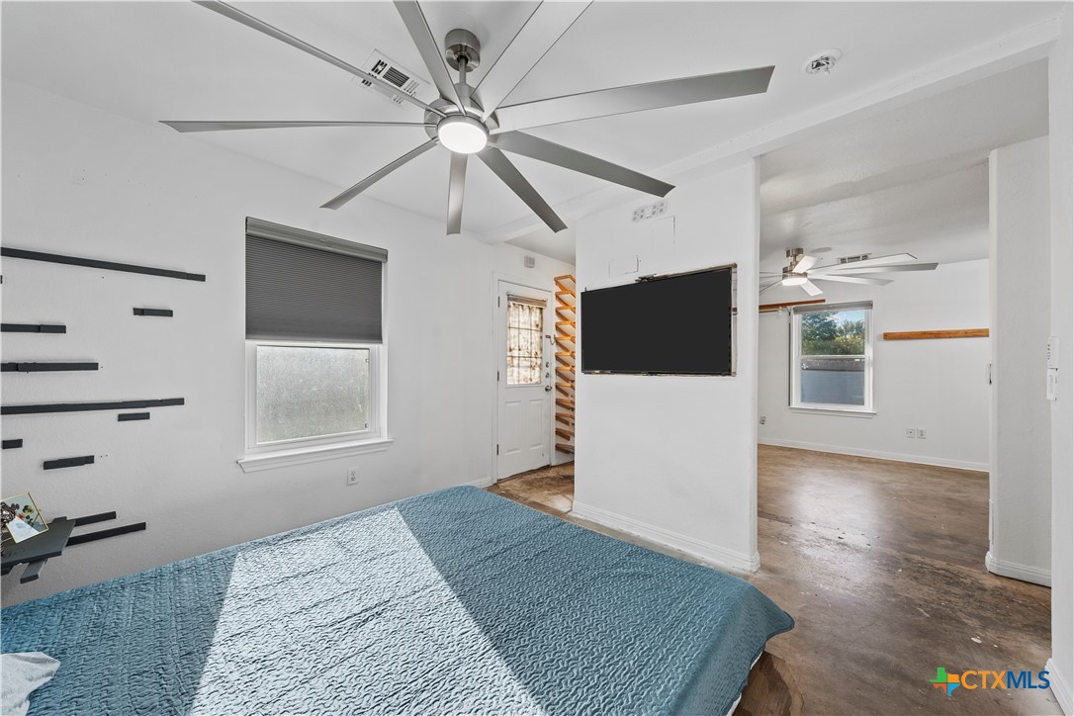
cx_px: 537
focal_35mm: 13
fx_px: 388
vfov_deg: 85.4
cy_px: 358
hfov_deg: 108.3
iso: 250
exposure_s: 1/2.5
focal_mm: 13
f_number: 9
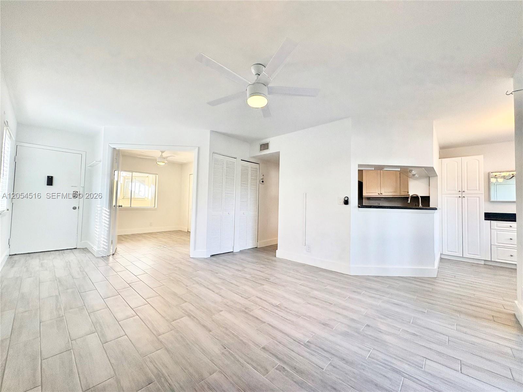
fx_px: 212
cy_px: 196
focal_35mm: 14
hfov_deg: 102.1
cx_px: 262
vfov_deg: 85.7
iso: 160
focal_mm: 2.22
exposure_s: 1/120
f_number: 2.2
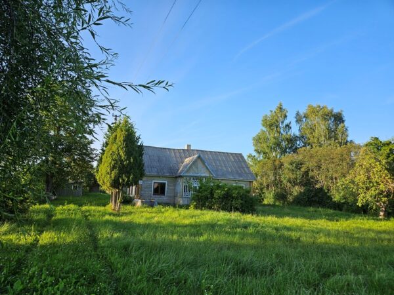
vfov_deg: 58.9
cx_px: 197
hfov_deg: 73.9
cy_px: 148
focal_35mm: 23
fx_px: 262
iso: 25
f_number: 1.8
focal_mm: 5.4
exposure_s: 1/792
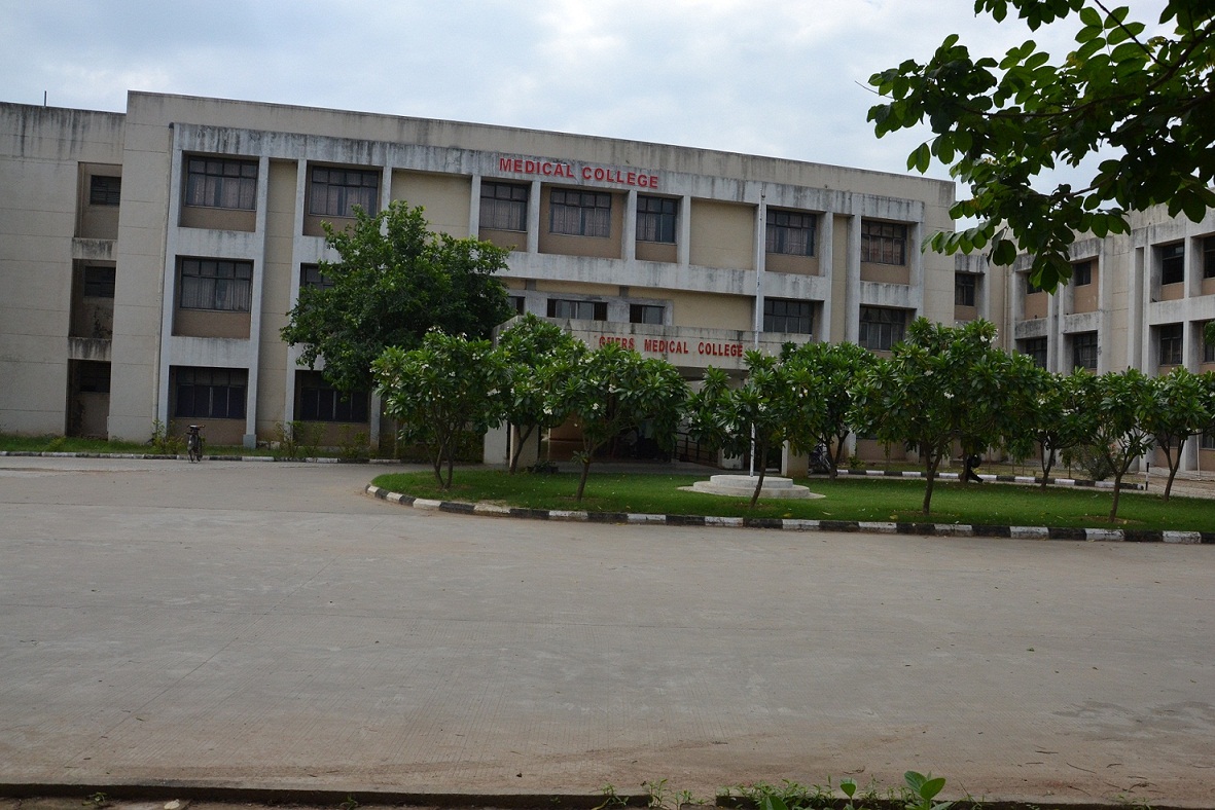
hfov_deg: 67.4
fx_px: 911
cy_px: 405
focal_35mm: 27
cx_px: 608
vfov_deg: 48.0
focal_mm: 18
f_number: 7.1
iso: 800
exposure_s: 1/2000
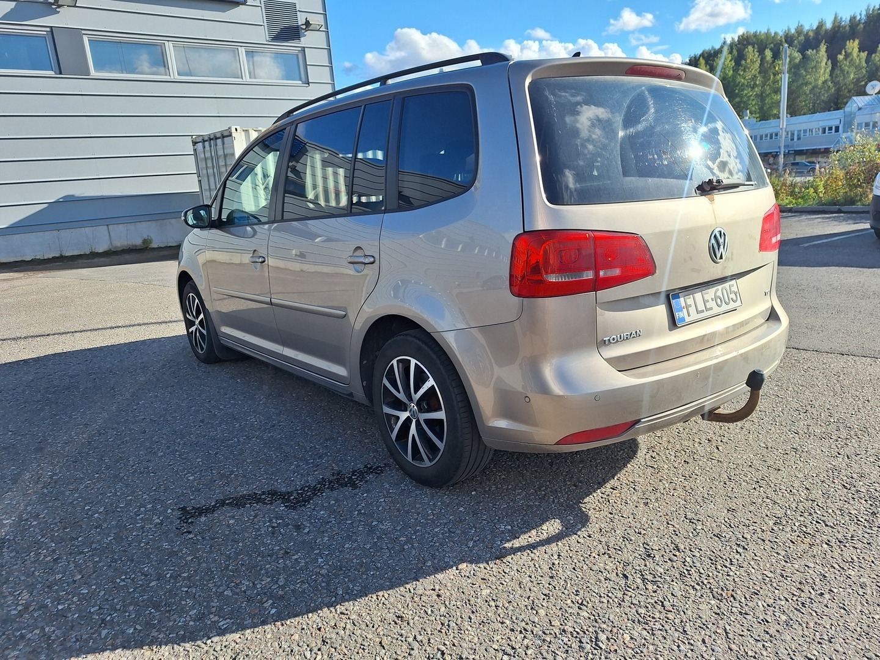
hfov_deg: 73.9
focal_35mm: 23
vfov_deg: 58.9
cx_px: 440
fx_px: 585
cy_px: 330
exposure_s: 1/1704
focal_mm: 5.54
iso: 40
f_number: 1.8
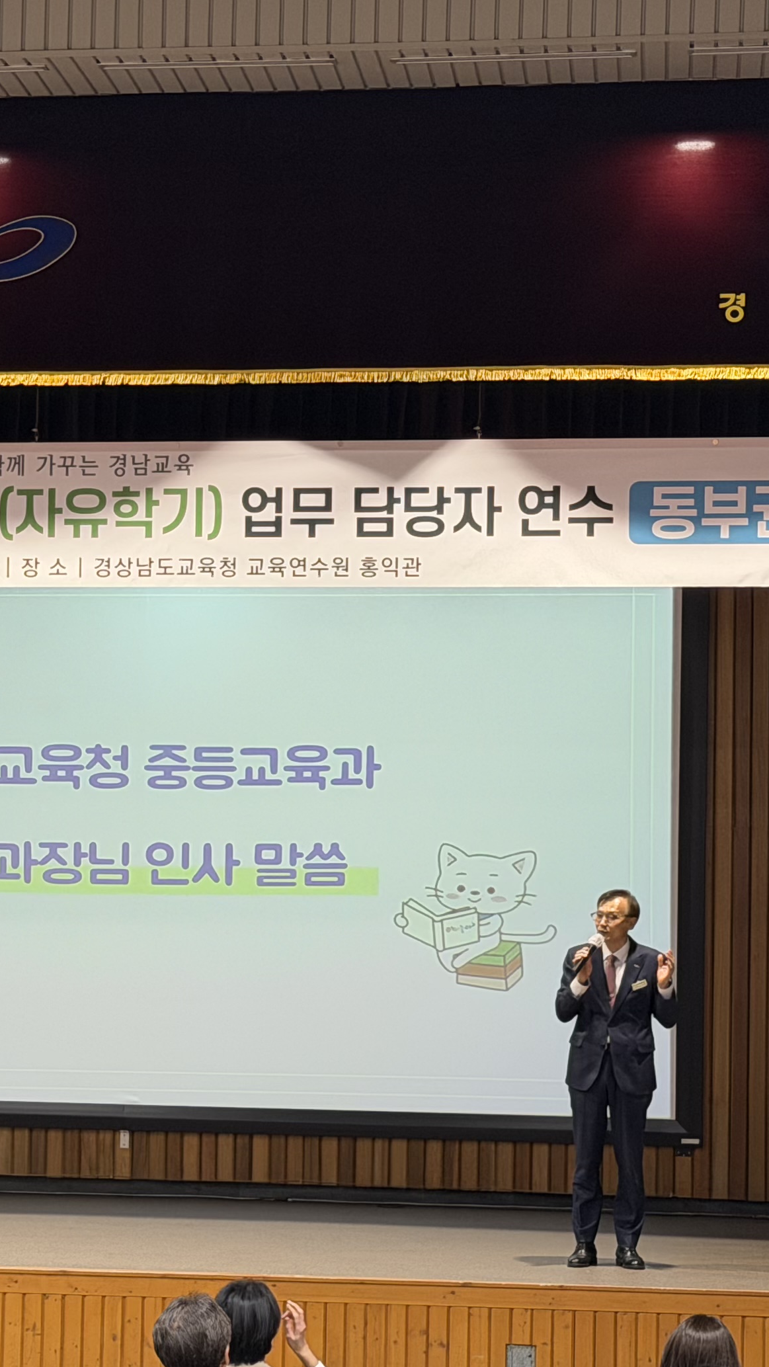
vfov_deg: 20.9
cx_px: 112
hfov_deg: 11.8
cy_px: 803
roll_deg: -1.0
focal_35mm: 102
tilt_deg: +1.5
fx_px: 3697
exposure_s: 1/60
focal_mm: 6.76
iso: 160
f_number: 1.78
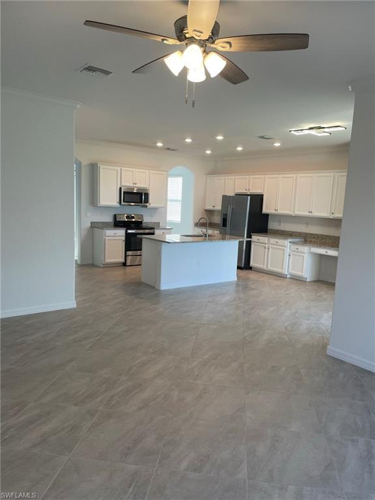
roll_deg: -2.1
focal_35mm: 26
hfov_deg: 53.1
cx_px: 188
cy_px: 250
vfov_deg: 67.3
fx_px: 376
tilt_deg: -7.1
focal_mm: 4.2
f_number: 1.6
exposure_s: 1/120
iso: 80
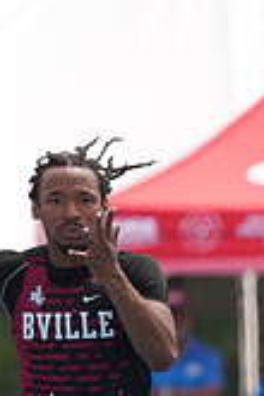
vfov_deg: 1.2
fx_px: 18182
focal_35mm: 1653
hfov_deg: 0.8
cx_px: 674
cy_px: 419
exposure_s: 1/1600
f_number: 6.3
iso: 500
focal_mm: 470
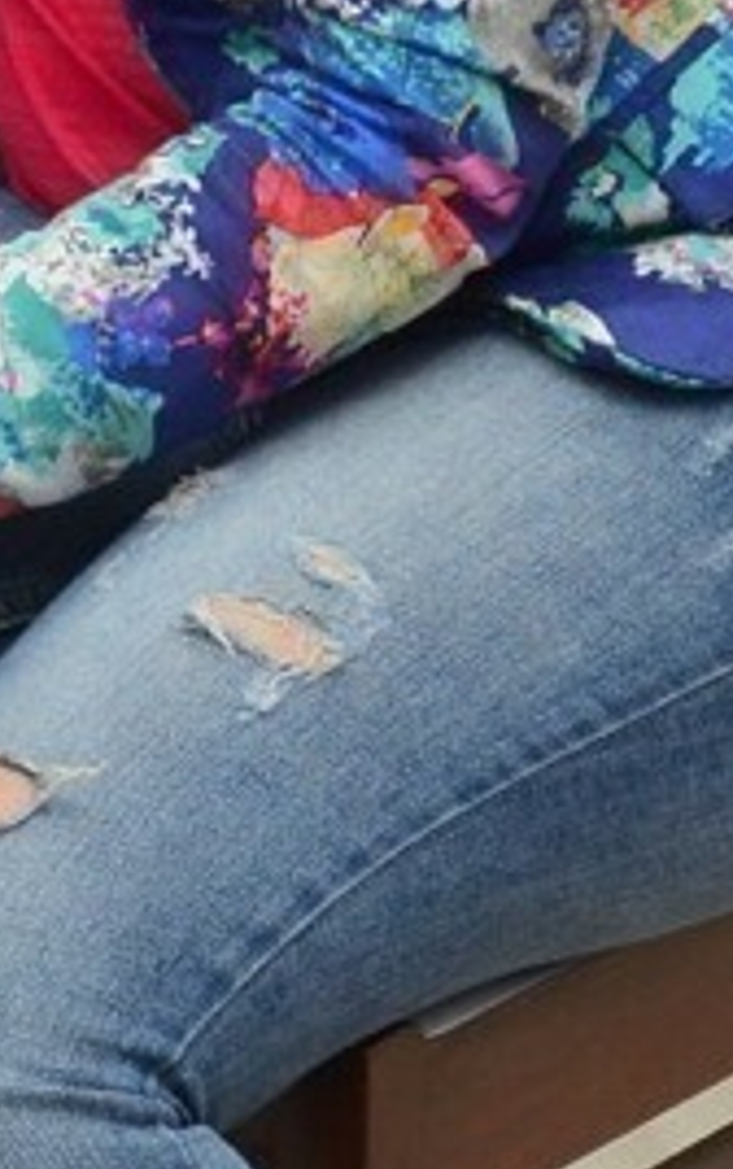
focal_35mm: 220
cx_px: 35
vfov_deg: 9.5
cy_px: 547
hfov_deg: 6.0
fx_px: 7017
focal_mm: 32
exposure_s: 1/125
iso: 1000
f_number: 6.3
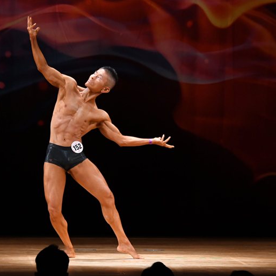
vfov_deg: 6.3
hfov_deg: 6.3
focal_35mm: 278
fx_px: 2508
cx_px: 90
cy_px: 138
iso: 3200
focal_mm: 145
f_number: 5.6
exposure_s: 1/400
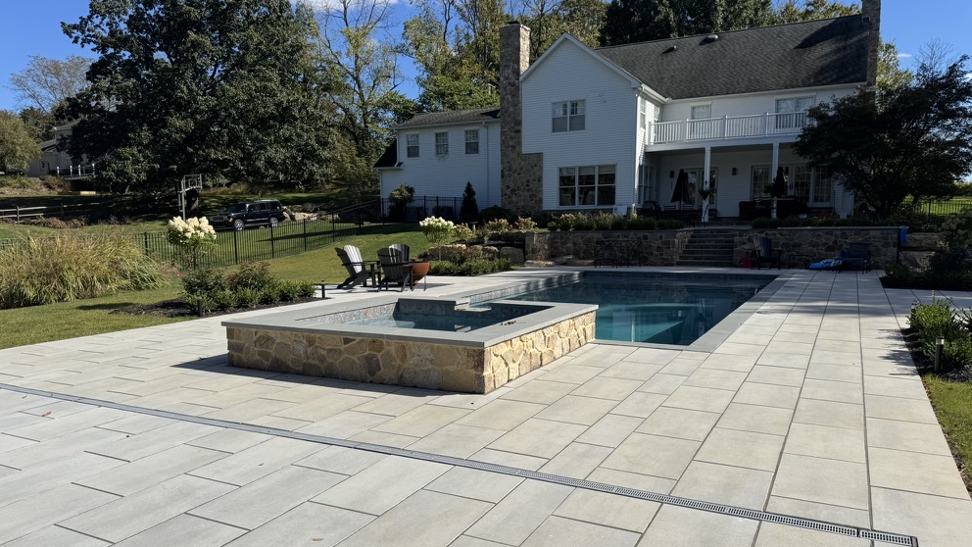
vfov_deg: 42.8
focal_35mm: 27
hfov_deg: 69.9
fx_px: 696
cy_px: 308
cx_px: 477
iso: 80
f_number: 1.78
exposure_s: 1/6410
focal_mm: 6.76
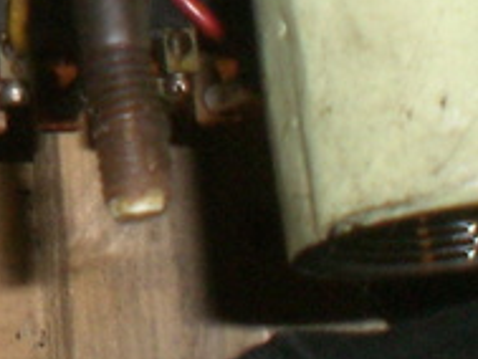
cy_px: -382
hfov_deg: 11.1
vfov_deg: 8.8
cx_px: -513
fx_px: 2197
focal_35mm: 159
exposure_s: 1/60
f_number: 3.1
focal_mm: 6.3
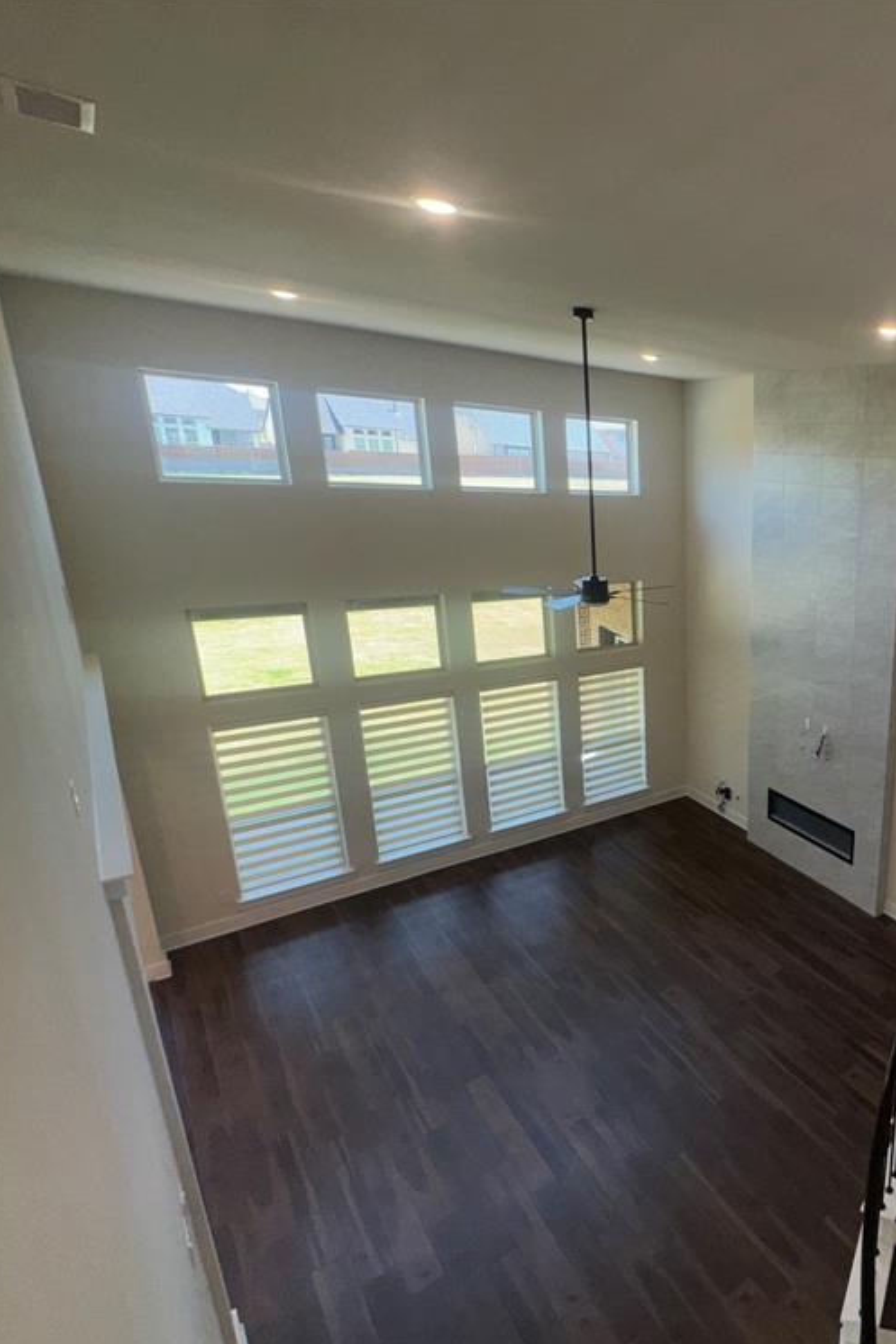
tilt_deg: -16.3
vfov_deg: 84.0
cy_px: 686
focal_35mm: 20
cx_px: 883
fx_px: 747
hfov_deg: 50.8
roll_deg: -3.7
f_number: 2.2
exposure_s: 1/122
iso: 40
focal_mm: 2.22
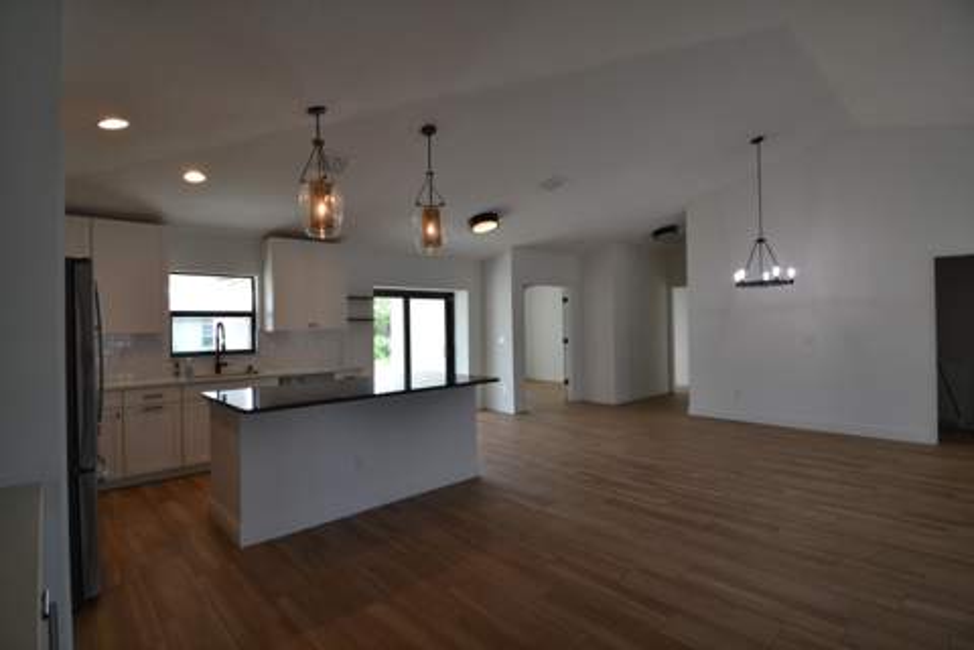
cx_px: 487
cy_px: 325
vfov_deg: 72.1
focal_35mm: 16
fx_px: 446
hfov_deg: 95.0
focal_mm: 11
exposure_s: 1/200
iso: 800
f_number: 5
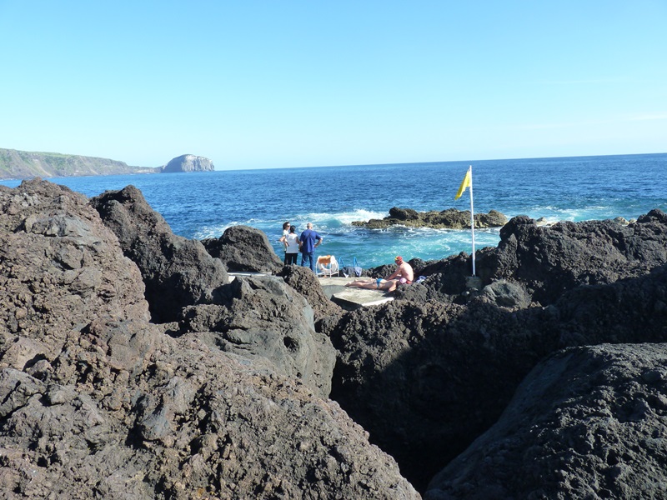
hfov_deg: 65.3
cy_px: 250
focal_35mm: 27
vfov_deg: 51.4
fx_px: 520
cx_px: 334
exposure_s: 1/200
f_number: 4.5
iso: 125
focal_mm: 4.8
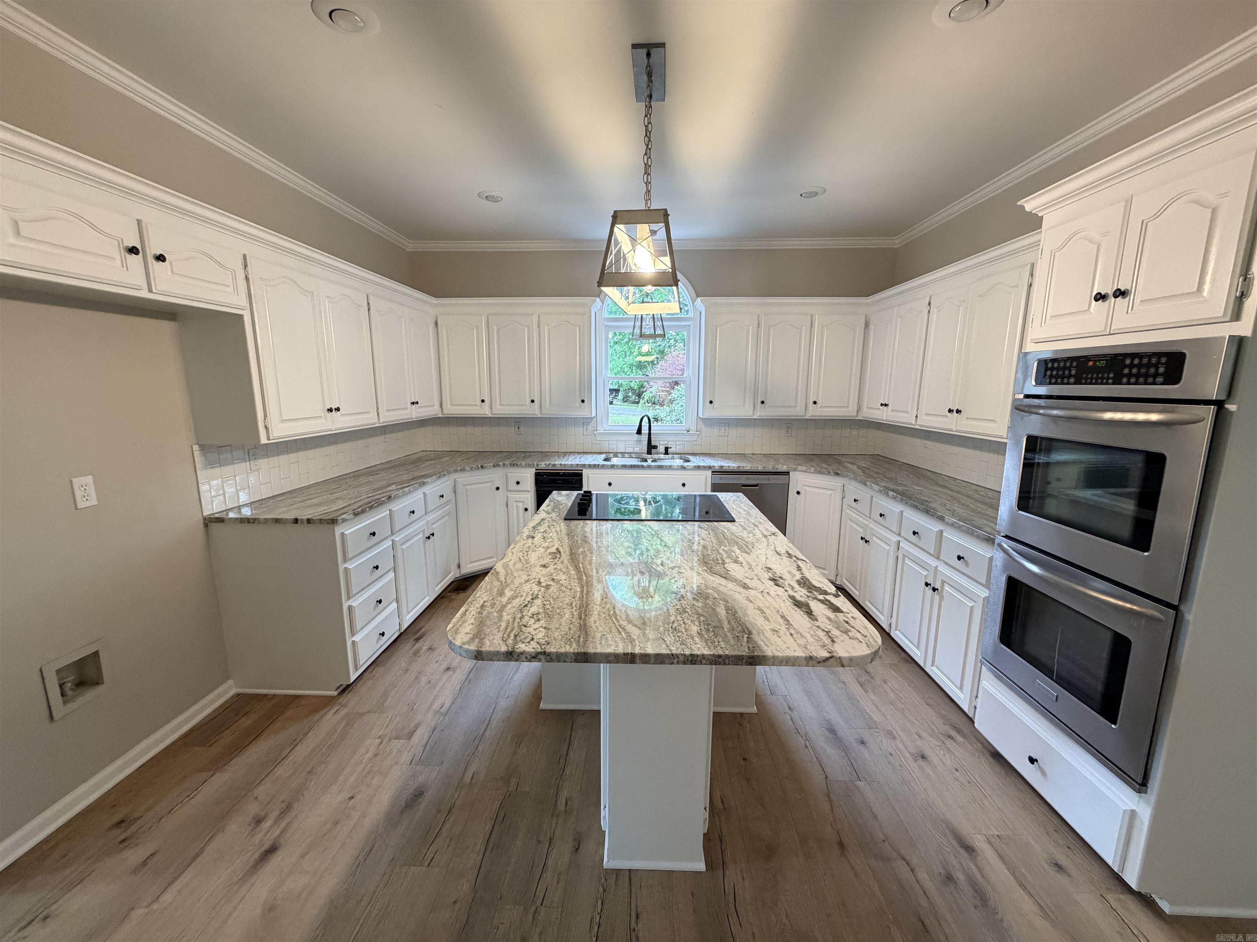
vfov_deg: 85.7
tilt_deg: -8.9
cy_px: 471
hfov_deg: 102.1
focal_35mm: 14
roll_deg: -0.2
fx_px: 508
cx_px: 628
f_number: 2.2
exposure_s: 1/120
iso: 250
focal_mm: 2.22
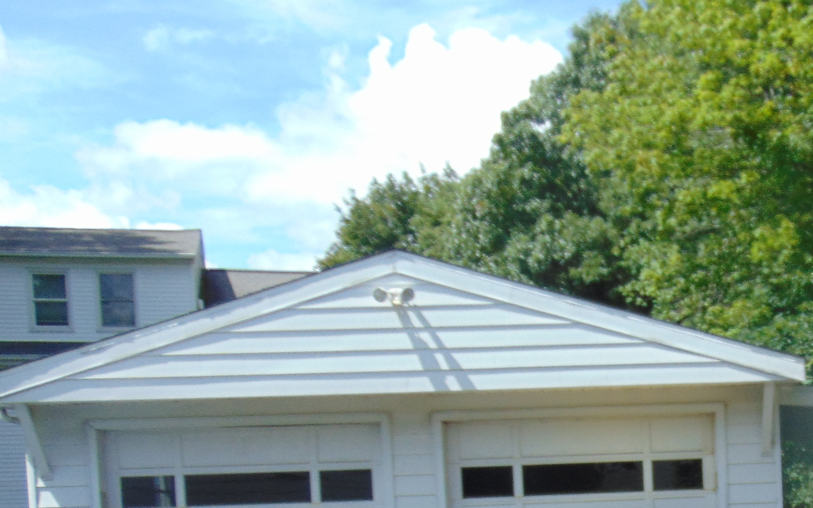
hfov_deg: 31.0
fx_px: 1396
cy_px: 596
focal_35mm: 63
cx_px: 736
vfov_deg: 19.5
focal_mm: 5.4
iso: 80
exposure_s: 1/640
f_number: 3.1
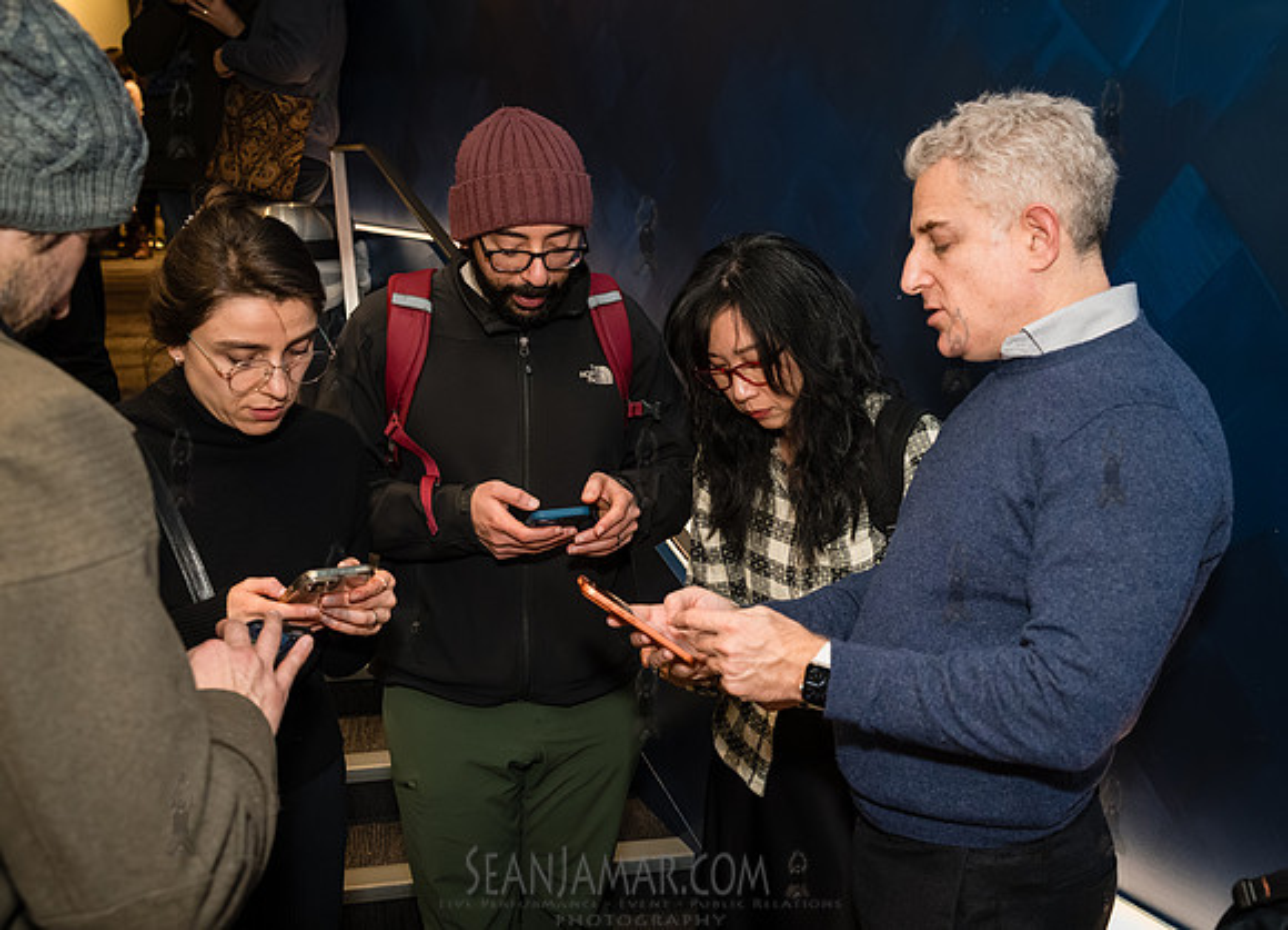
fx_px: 1390
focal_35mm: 38
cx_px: 715
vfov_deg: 37.0
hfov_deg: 49.6
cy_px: 475
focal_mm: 35
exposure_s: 1/200
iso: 6400
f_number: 5
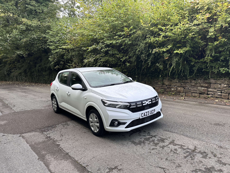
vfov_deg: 56.8
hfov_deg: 71.6
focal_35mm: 24
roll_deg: -1.3
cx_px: 115
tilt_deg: -7.1
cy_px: 86
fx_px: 159
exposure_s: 1/144
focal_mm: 6.86
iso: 64
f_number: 1.78
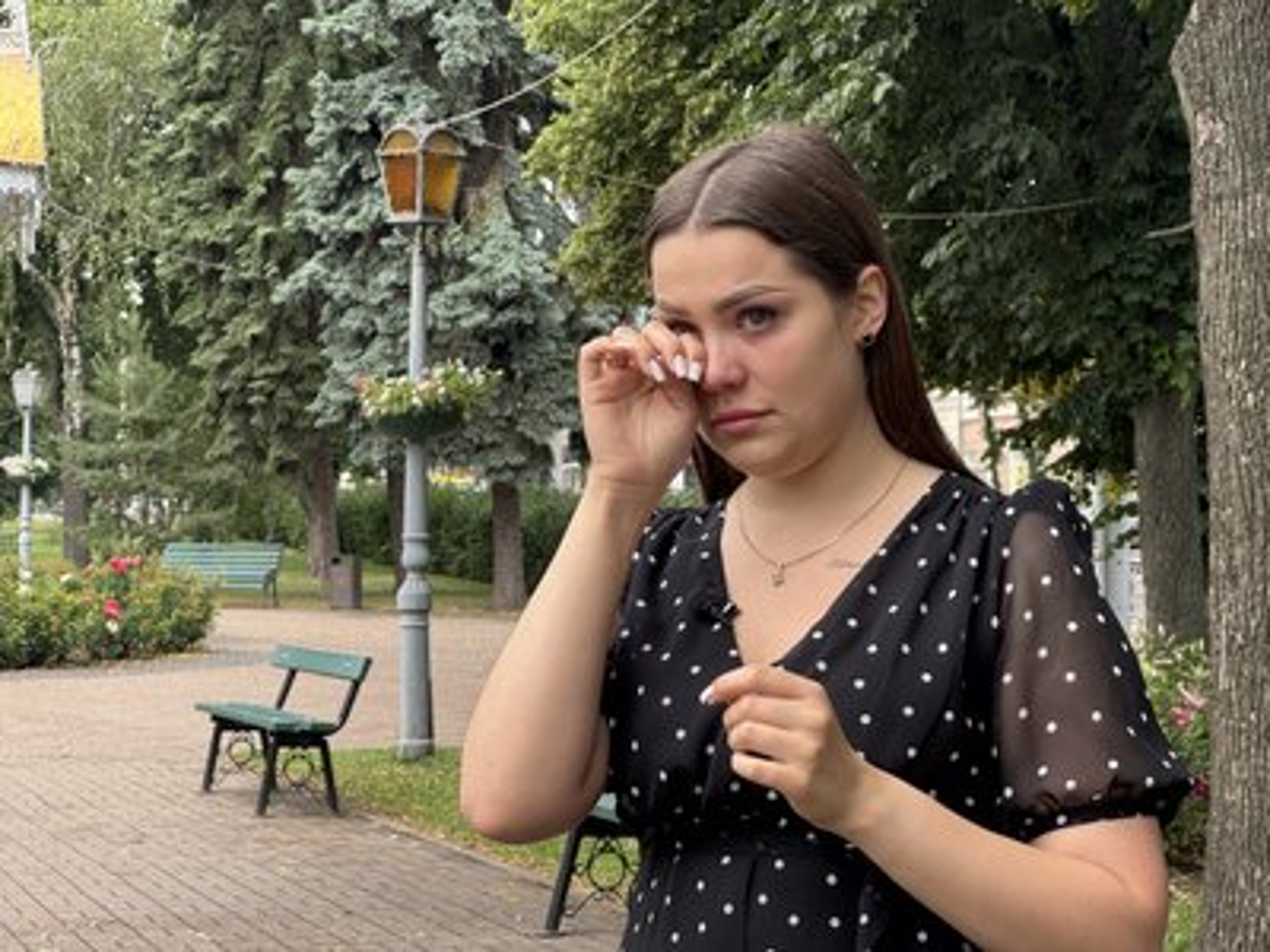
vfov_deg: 19.1
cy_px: 476
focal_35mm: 77
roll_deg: +0.3
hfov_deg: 25.3
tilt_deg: +1.4
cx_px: 635
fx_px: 2825
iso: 25
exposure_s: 1/139
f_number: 2.8
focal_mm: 9
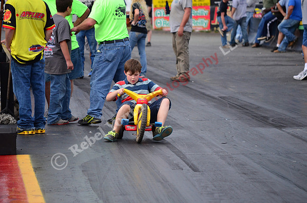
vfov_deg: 6.1
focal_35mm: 225
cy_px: 102
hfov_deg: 9.2
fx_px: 1915
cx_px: 154
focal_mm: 150
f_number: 5.3
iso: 1000
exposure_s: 1/2000
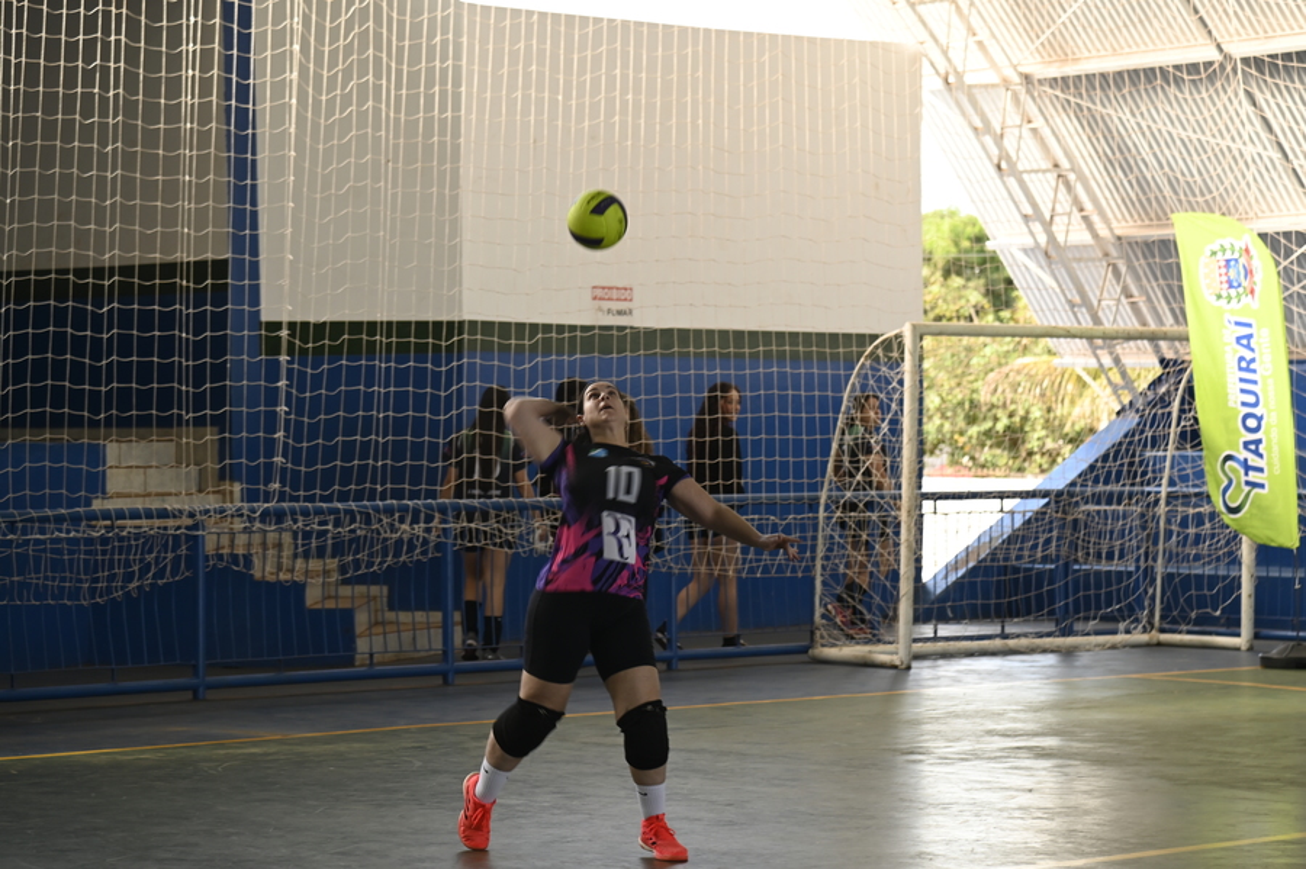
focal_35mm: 110
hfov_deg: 18.6
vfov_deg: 12.4
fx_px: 3988
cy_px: 434
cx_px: 653
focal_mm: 110
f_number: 5
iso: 400
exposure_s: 1/125
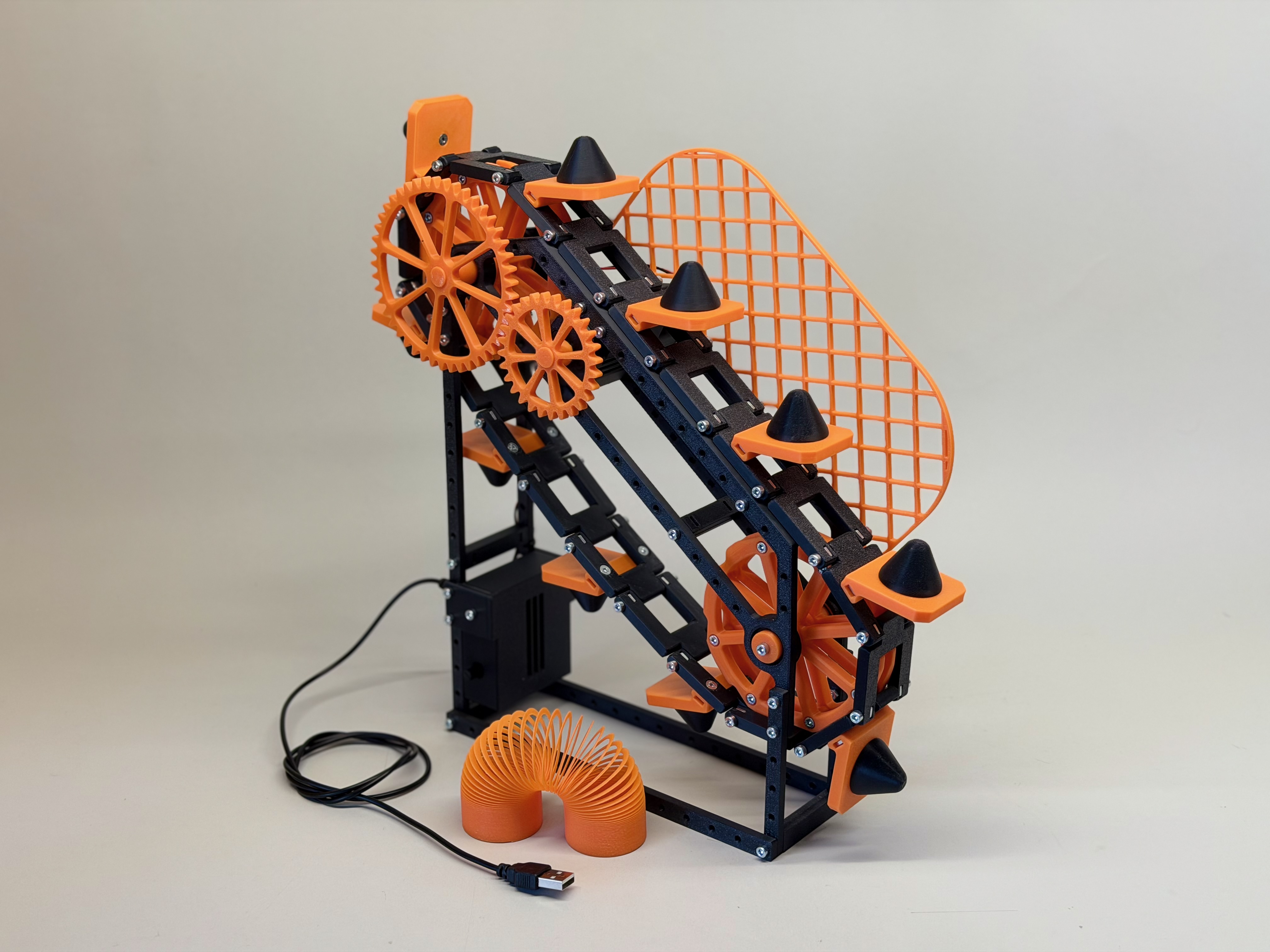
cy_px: 476
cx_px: 635
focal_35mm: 48
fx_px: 1761
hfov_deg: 39.7
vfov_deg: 30.3
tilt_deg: -20.7
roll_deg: -1.0
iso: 50
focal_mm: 6.76
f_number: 1.78
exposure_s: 1/50
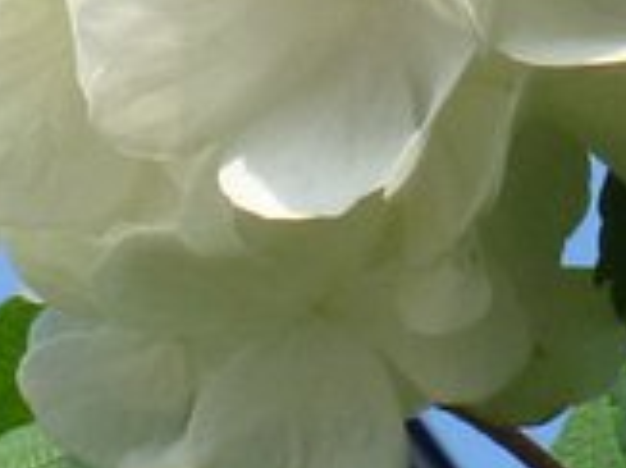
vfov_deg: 4.1
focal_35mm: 364
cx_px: -123
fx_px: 6578
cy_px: 196
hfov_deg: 5.4
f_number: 6.3
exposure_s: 1/200
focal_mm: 10.3
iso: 200
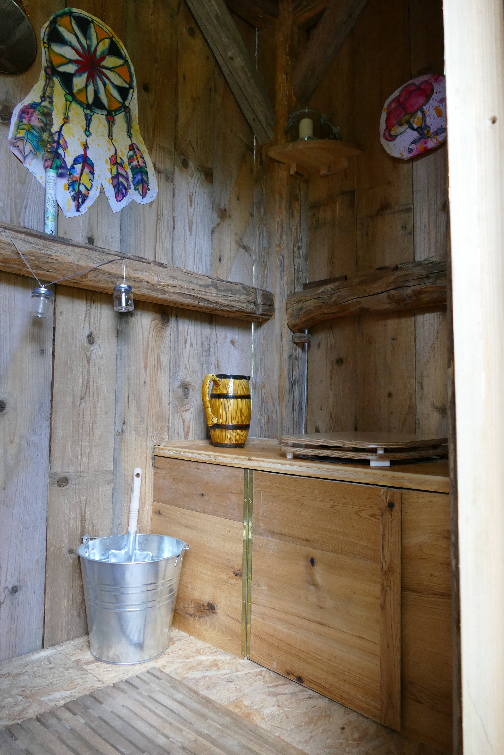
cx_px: 252
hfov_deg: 51.3
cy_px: 378
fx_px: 525
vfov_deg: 71.5
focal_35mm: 25
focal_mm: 9.12
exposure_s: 1/125
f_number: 2.8
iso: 500
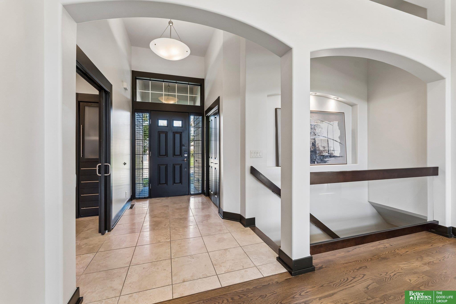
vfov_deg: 81.2
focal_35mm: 14
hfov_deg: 104.3
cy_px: 152
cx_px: 228
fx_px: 177
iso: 500
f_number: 6.3
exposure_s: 1/25
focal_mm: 14
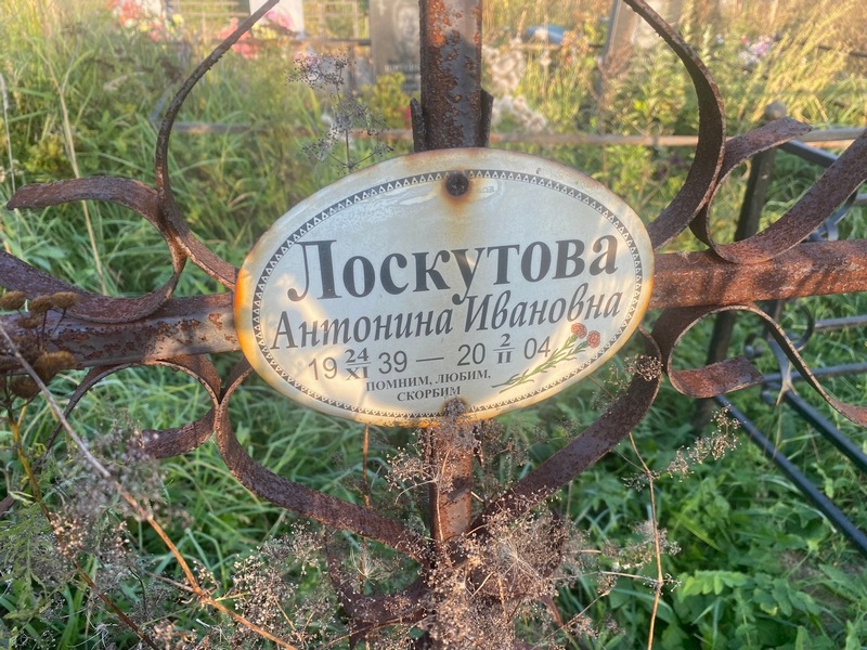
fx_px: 651
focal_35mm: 26
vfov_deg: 53.1
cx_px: 434
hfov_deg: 67.3
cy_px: 325
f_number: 1.8
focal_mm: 4.25
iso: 32
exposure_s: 1/312
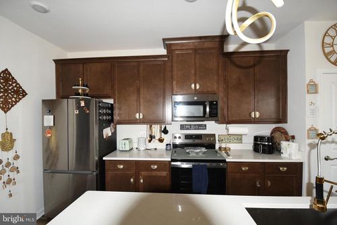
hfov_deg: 100.4
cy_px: 112
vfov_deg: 77.3
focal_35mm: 15
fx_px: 140
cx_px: 168
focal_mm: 10
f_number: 6.3
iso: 1000
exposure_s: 1/50
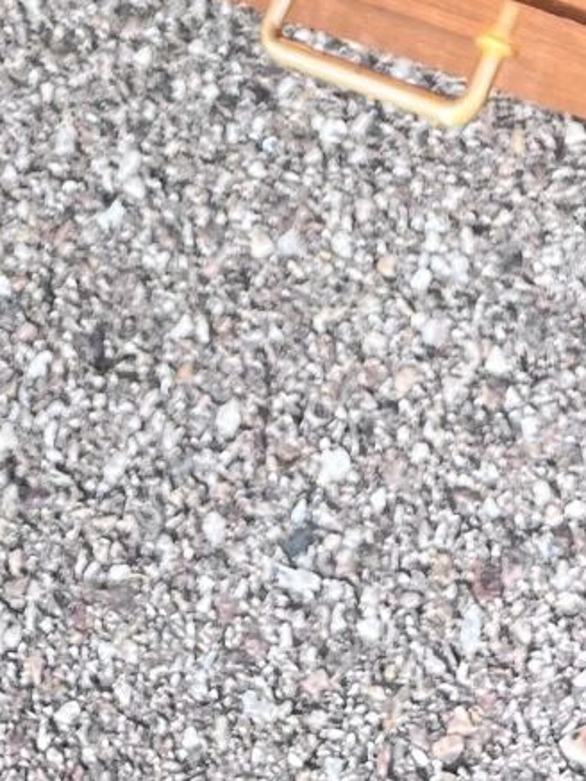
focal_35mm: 120
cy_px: -987
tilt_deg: -43.7
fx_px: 2707
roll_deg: +35.1
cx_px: 547
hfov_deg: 12.2
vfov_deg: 13.1
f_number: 1.6
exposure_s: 1/134
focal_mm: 5.1
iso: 64
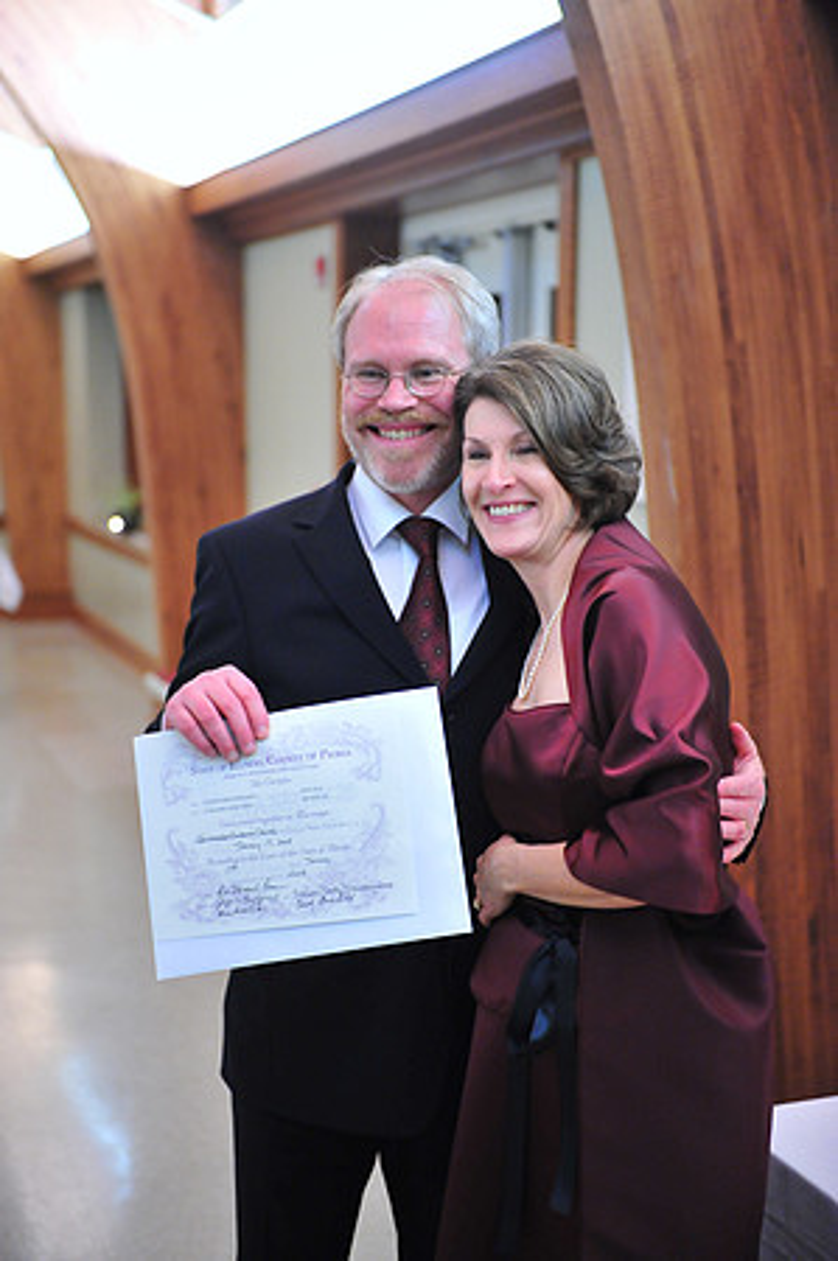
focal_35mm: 55
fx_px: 1925
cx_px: 419
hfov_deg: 24.6
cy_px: 630
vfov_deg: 36.3
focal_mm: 55
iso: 3200
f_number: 2.8
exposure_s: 1/30
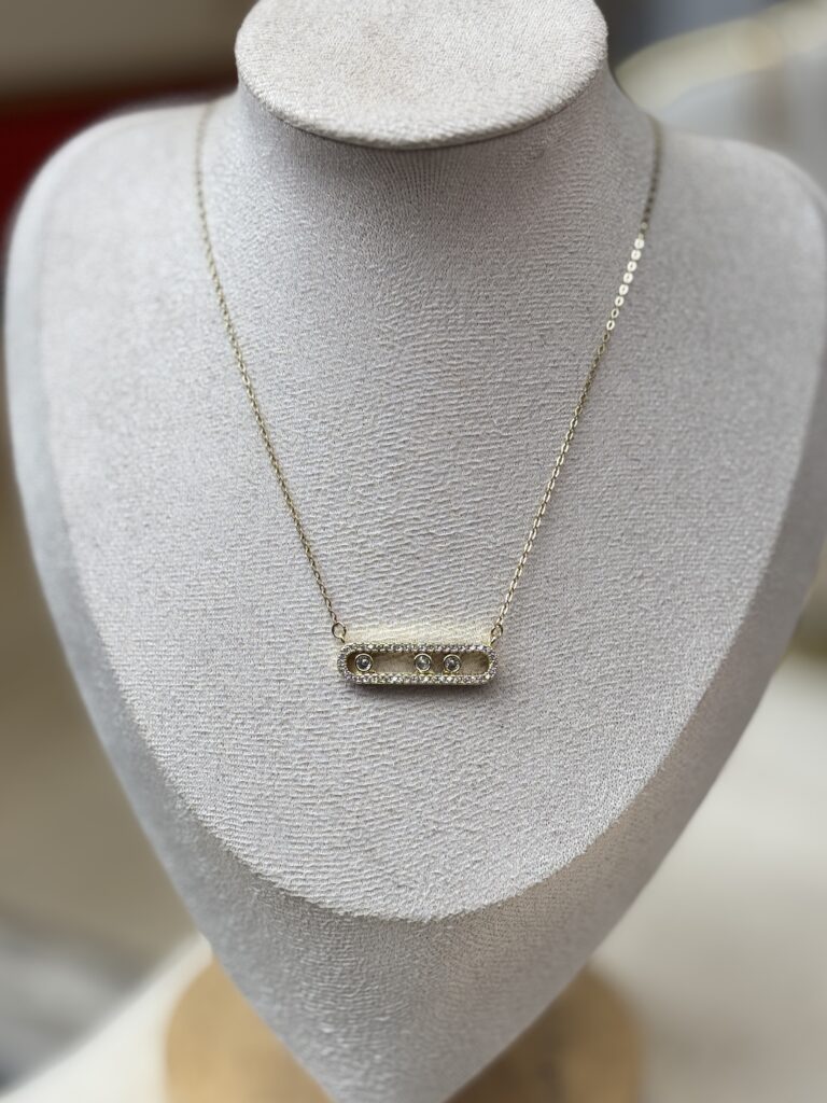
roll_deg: -1.2
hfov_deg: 28.0
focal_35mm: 52
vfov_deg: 36.8
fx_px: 1656
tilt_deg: -19.8
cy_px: 552
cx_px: 414
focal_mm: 5.96
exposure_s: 1/286
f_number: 1.6
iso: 32
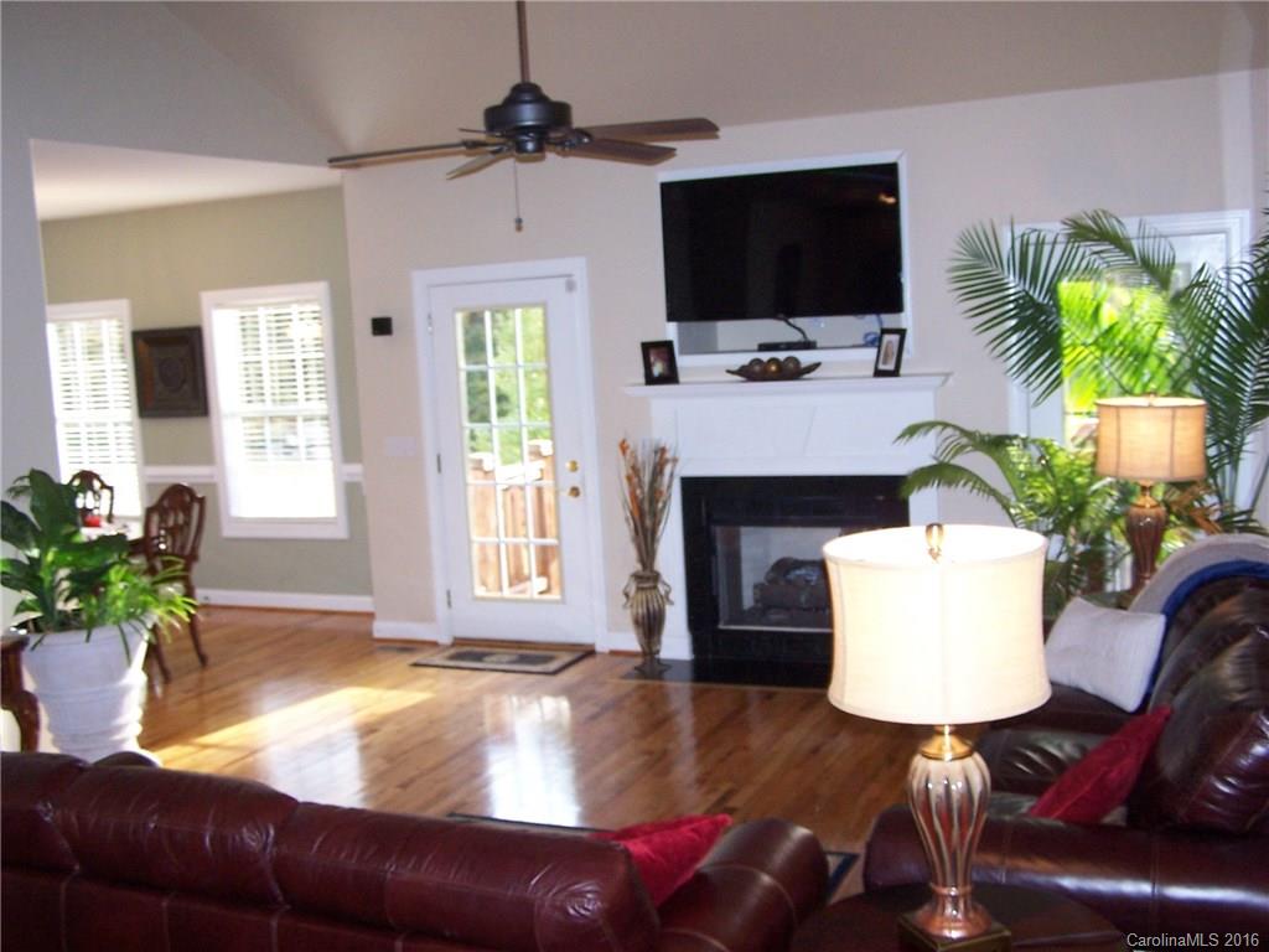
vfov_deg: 37.7
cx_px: 634
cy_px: 476
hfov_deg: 49.0
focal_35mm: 38
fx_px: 1393
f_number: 2.8
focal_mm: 6.3
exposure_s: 1/60
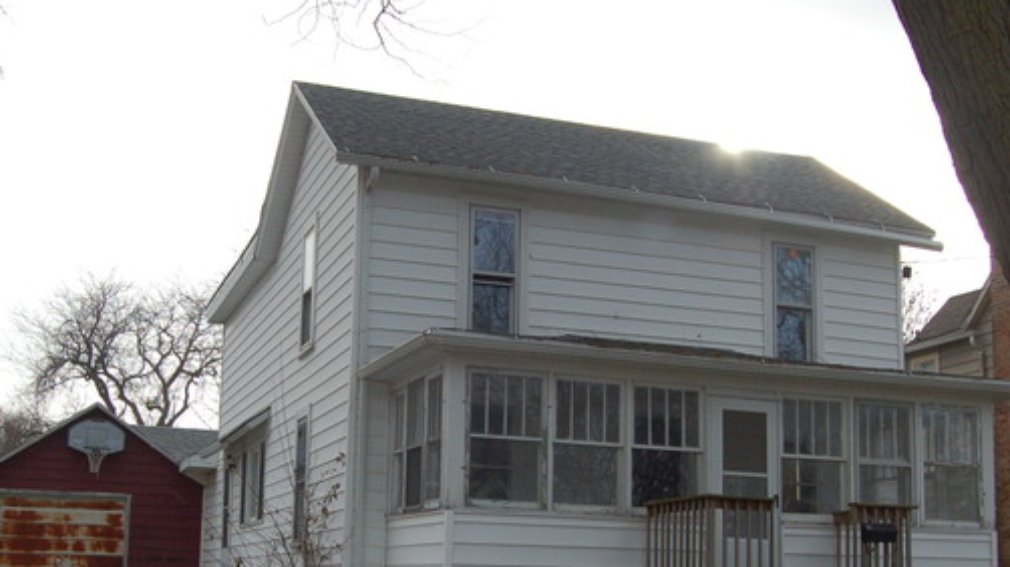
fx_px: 1285
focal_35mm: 48
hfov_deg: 42.9
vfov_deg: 24.7
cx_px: 459
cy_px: 400
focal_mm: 24
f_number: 10
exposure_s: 1/400
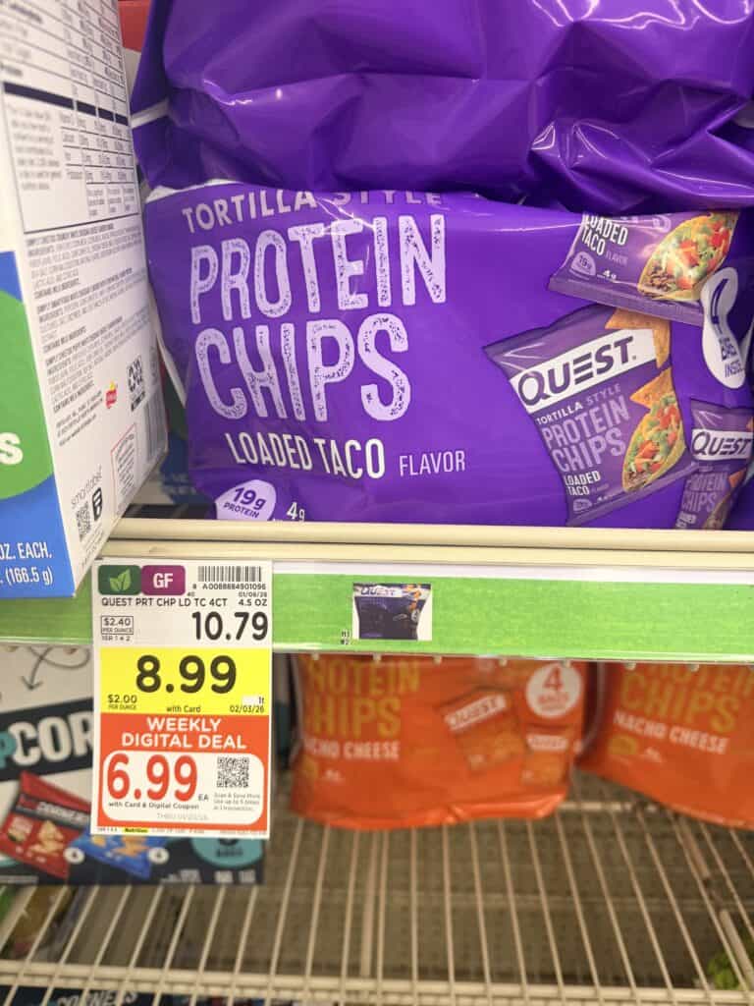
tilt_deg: -23.0
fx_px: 697
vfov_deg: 71.6
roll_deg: -0.8
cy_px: 503
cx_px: 377
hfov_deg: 56.8
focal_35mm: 24
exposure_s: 1/63
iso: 200
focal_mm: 6.76
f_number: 1.78
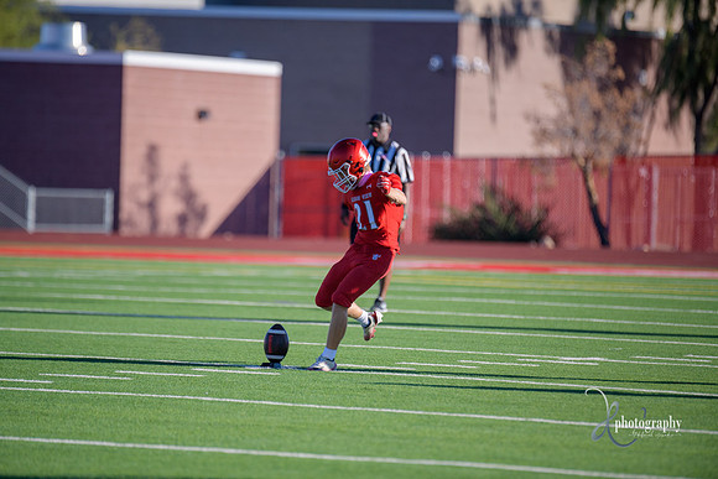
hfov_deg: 6.9
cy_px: 240
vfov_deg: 4.6
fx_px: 5984
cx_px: 359
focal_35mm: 300
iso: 400
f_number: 2.8
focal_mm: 300
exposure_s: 1/6400
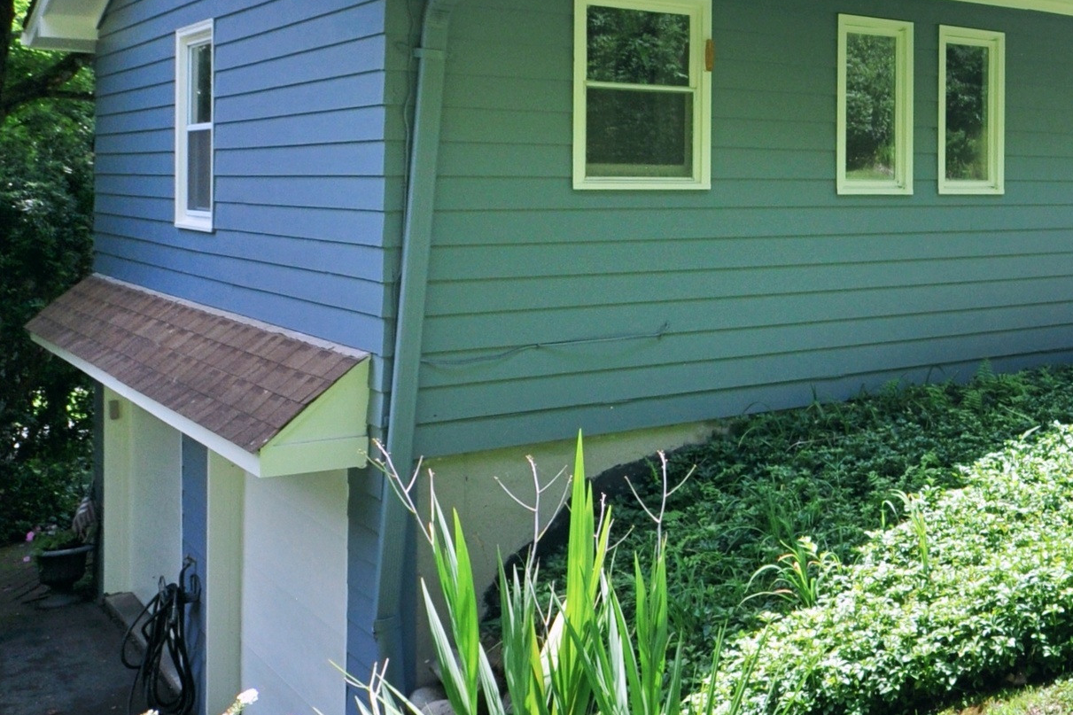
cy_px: 171
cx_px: 1014
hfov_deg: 44.8
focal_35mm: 38
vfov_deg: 34.2
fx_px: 1132
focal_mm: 10
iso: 200
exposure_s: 1/250
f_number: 8
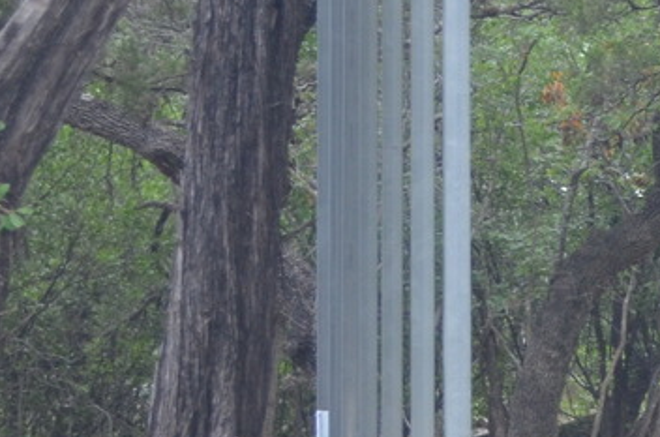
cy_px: -8
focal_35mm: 243
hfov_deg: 8.0
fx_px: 4451
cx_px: 1432
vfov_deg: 5.6
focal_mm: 35
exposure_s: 1/60
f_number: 5
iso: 450
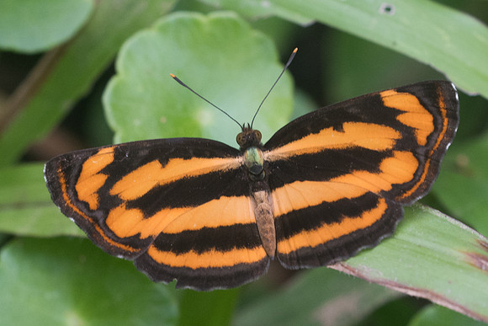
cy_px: 229
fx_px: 6891
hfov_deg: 4.1
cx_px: 244
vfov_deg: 2.7
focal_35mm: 508
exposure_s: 1/250
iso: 800
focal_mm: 150
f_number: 6.3
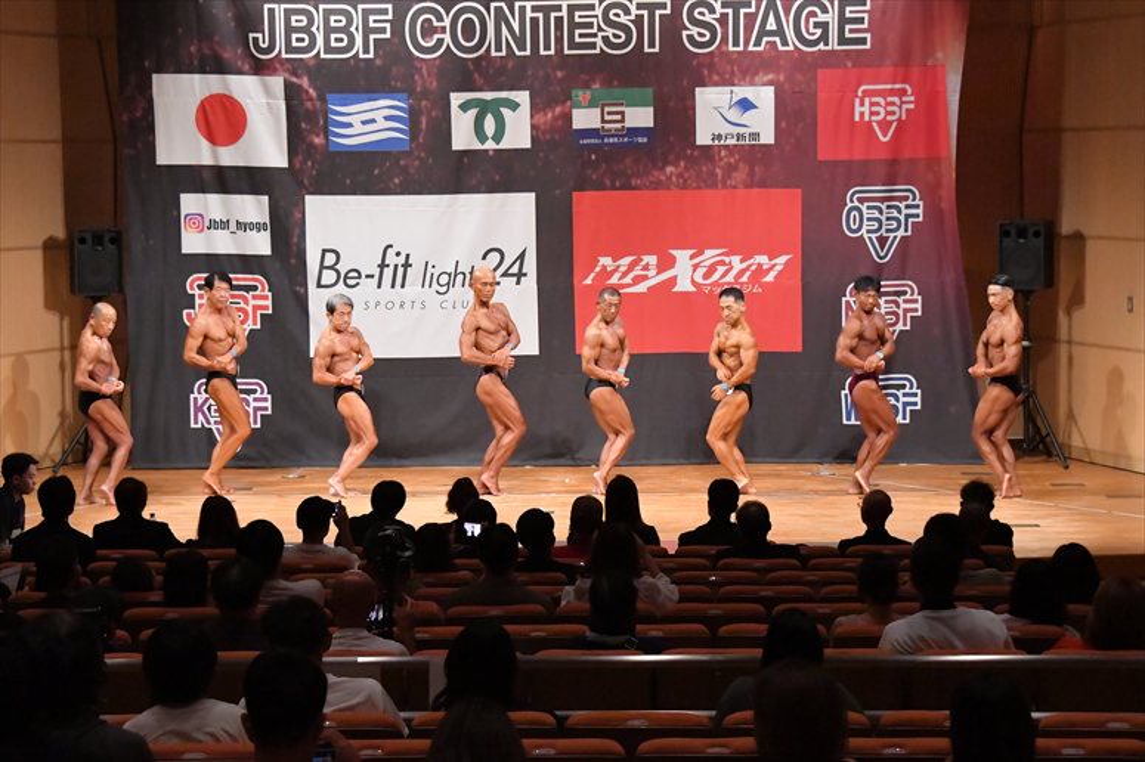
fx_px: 2957
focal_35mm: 93
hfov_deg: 21.9
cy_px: 381
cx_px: 572
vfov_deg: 14.7
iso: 11400
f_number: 5.6
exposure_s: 1/400
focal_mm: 62
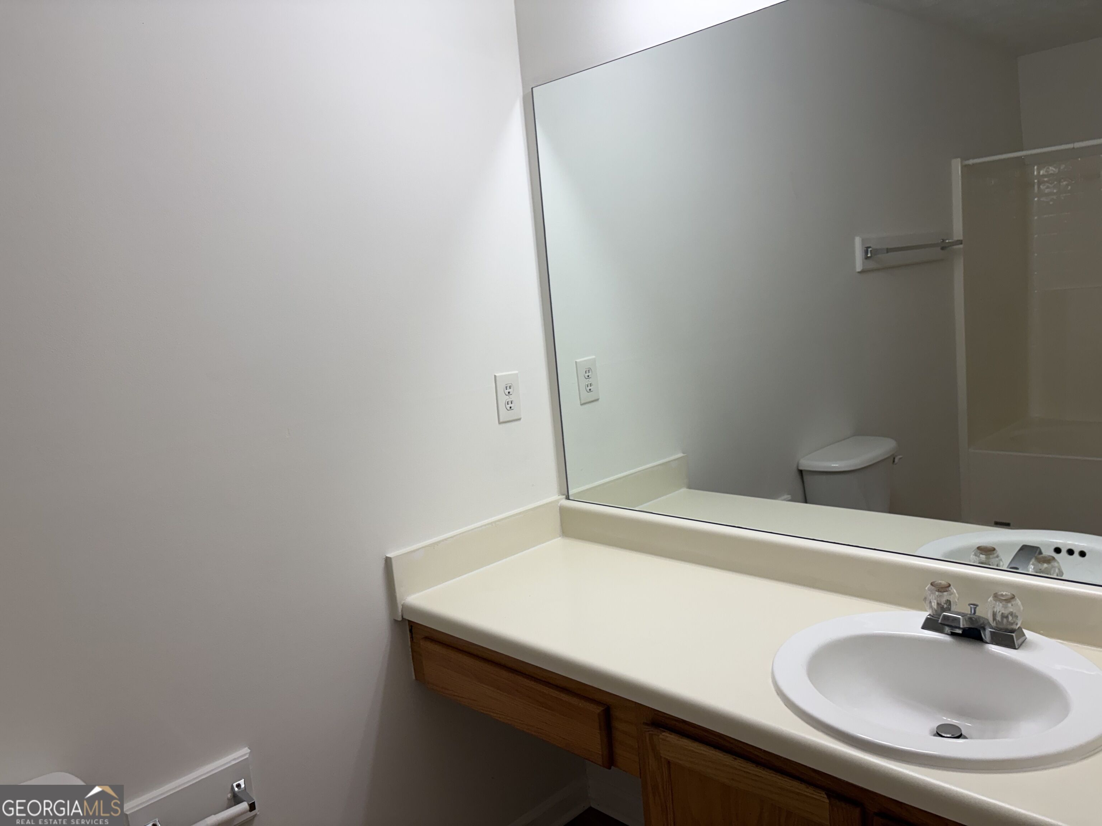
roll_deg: +5.6
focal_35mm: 26
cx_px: 551
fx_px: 828
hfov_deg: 67.3
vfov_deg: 53.1
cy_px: 413
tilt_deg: -8.8
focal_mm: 5.96
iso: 80
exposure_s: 1/120
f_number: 1.6
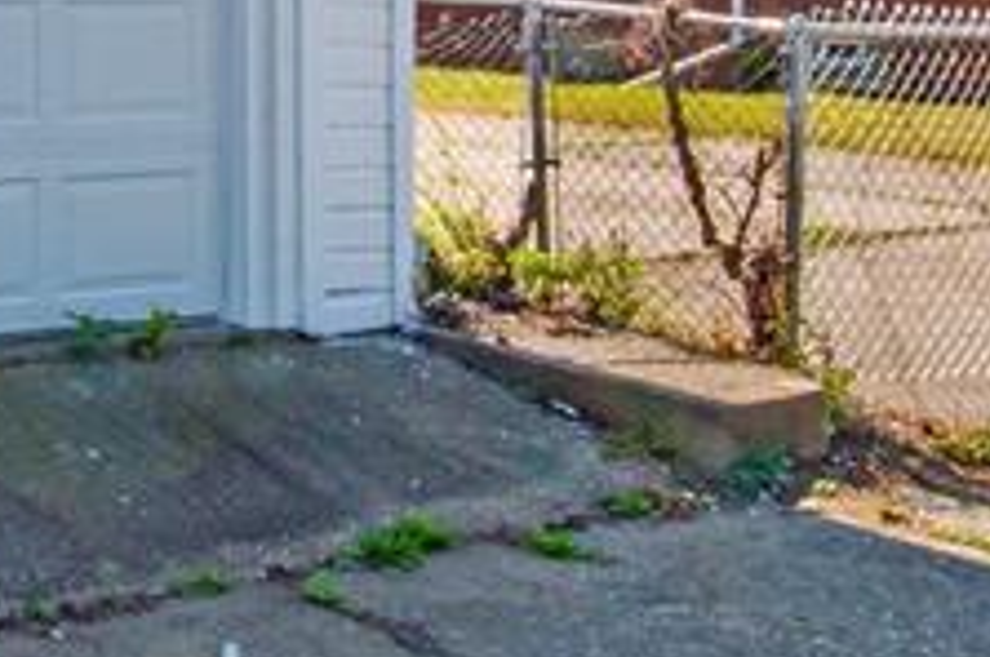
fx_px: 1895
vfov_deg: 18.9
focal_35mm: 69
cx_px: -67
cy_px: -71
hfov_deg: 27.1
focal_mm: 10
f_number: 20
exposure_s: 1/125
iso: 800
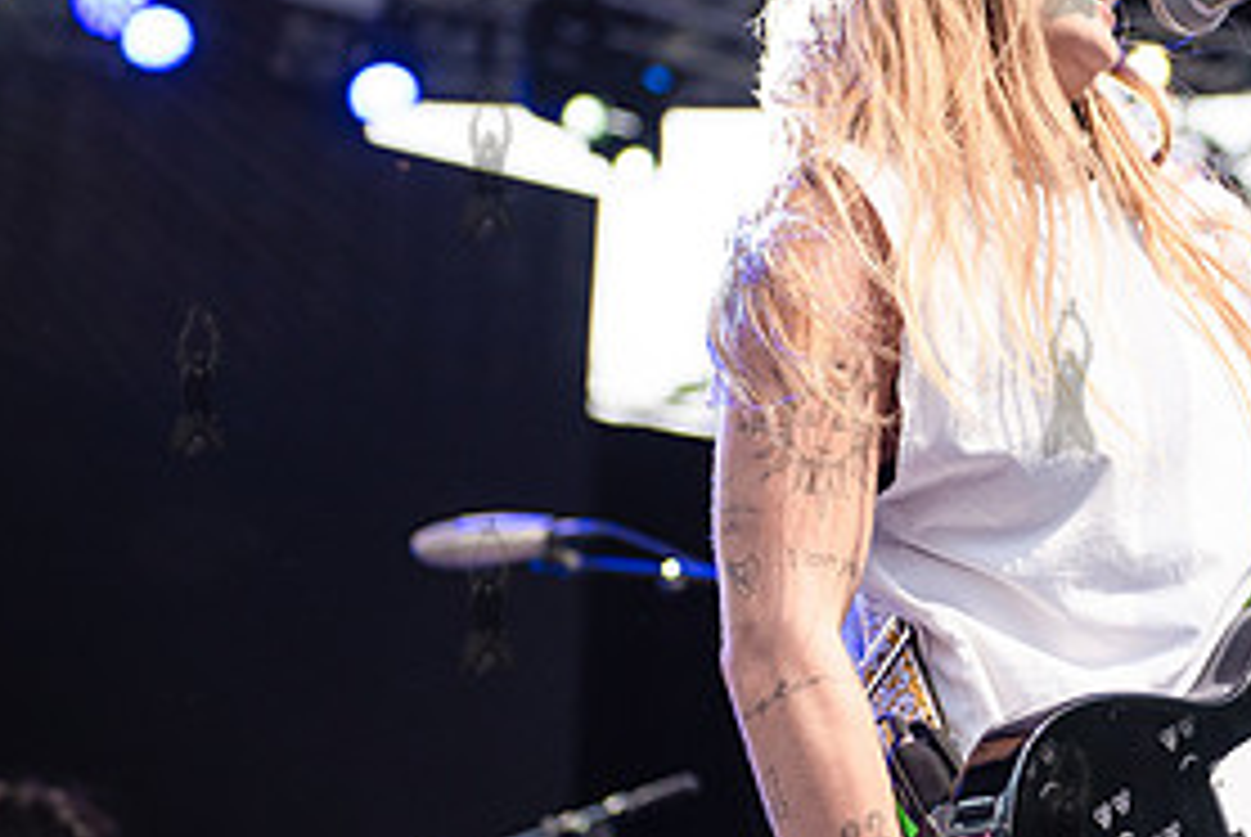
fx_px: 4209
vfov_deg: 11.4
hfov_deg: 16.7
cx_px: 1066
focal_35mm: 121
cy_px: 376
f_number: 3.2
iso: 1000
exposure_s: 1/400
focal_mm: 58
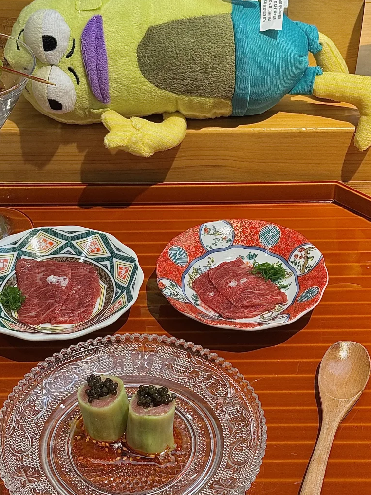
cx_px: 165
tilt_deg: -39.7
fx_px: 972
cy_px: 275
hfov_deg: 21.6
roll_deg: +1.7
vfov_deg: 28.5
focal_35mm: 68
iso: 50
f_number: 1.78
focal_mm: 6.76
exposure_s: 1/50
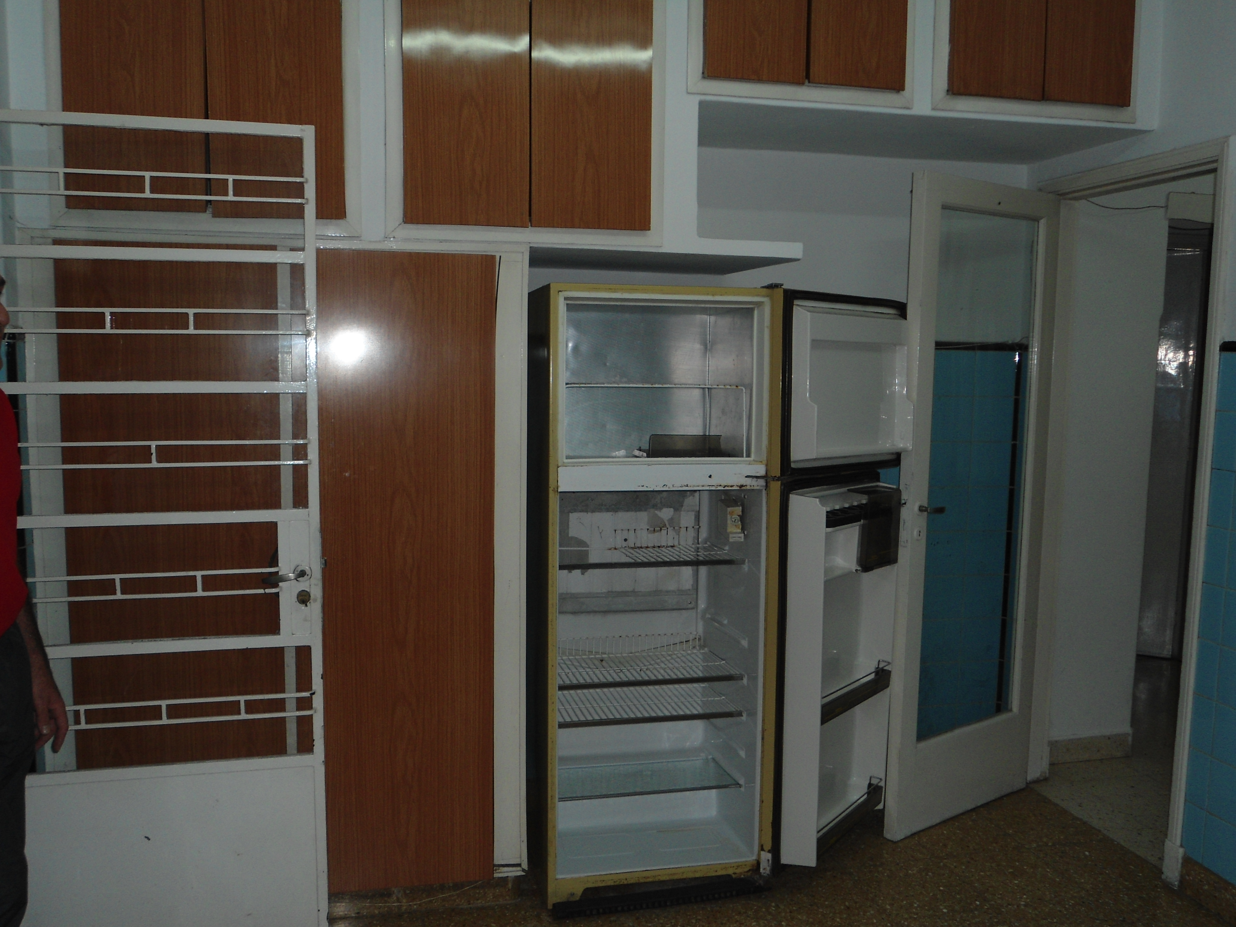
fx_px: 1107
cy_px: 464
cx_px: 618
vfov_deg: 45.4
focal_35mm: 31
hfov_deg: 58.4
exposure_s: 1/40
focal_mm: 5.6
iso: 100
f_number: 3
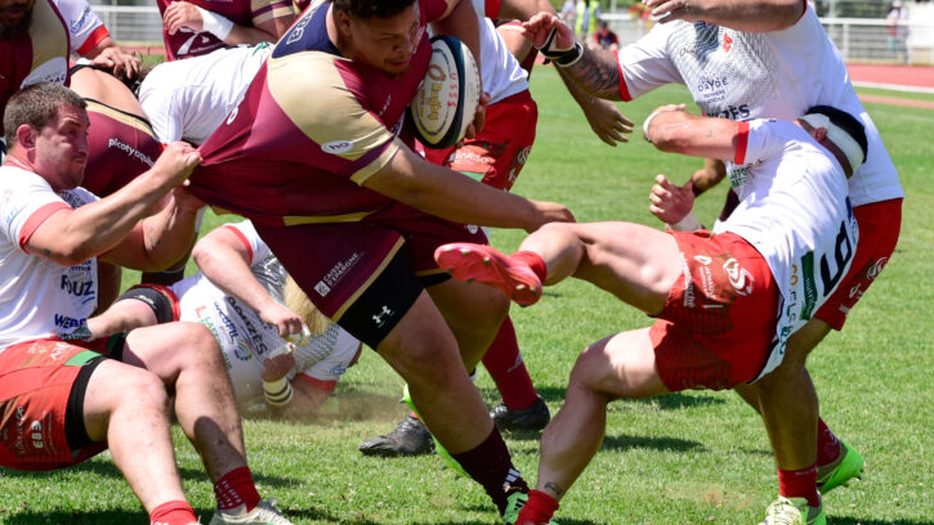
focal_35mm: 104
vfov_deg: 11.6
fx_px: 2576
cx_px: 432
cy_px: 241
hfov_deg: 20.5
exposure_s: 1/1600
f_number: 4.5
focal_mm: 90
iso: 250
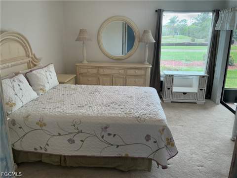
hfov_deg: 61.7
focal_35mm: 29
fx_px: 199
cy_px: 89
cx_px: 118
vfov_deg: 48.2
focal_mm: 3
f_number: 1.8
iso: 40
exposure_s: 1/120
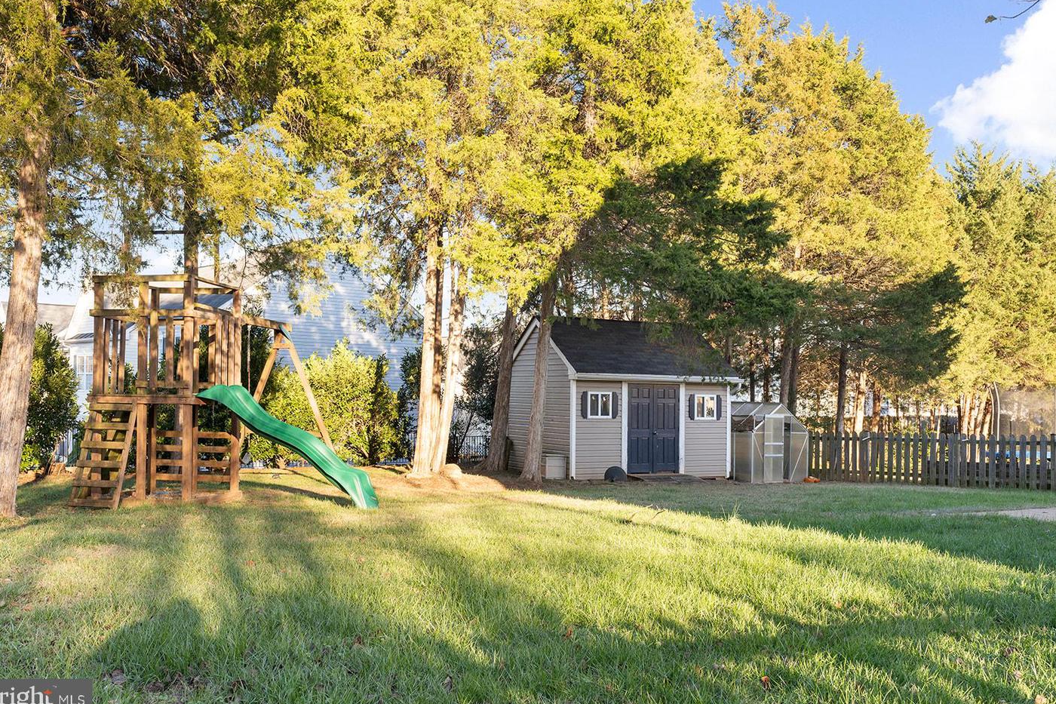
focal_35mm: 36
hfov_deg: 53.1
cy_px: 355
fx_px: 1056
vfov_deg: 36.9
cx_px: 518
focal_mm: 35
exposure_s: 1/30
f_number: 9
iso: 160
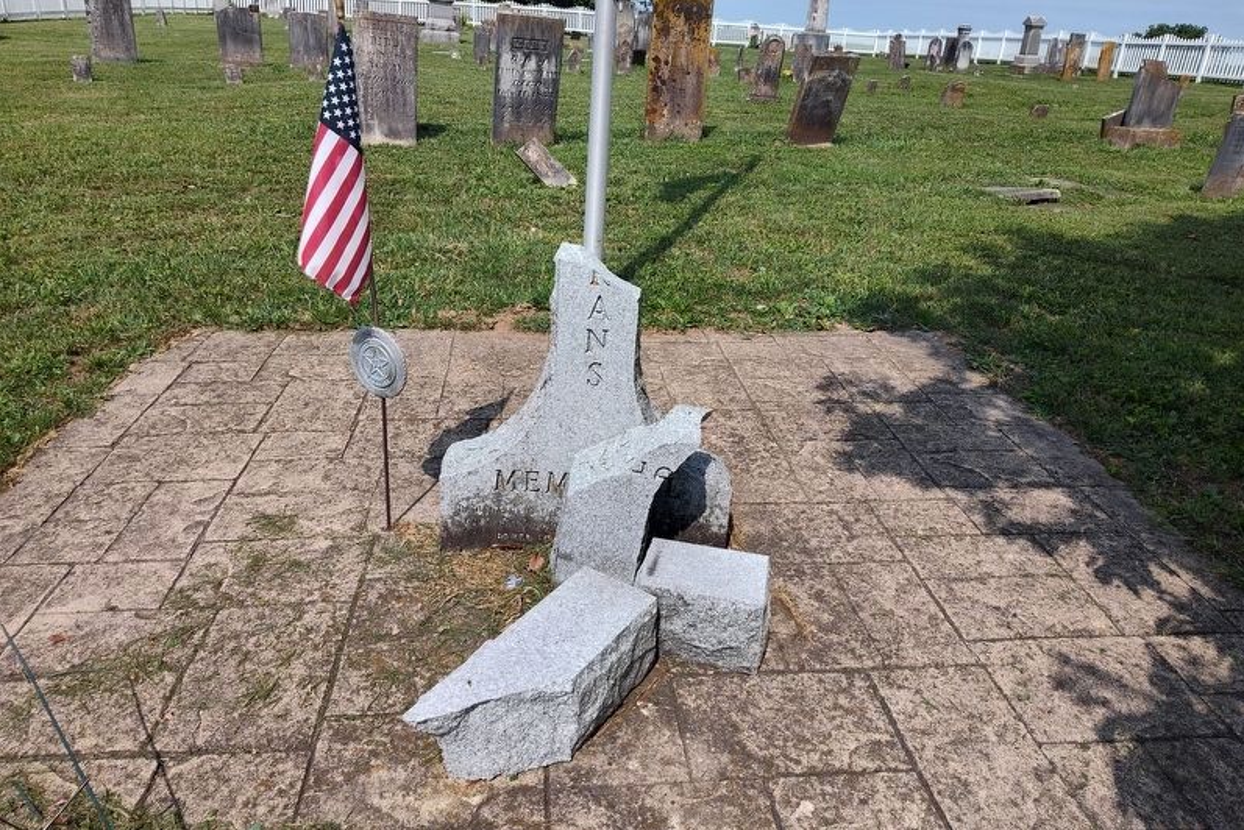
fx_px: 830
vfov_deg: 53.0
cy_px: 367
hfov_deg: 73.7
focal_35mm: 24
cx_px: 623
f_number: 1.8
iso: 100
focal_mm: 5.56
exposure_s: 1/1600
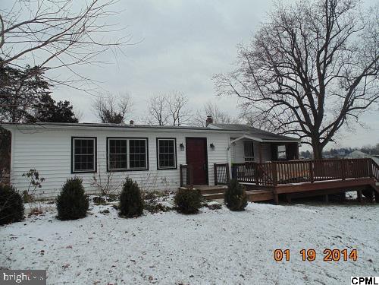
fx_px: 241
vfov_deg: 61.1
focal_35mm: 22
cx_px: 190
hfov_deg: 76.4
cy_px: 142
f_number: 3.1
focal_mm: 4
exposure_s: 1/640
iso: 80
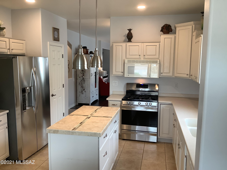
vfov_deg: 45.4
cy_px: 85
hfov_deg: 58.4
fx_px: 203
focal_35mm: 31
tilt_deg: -7.1
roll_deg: -0.7
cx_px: 114
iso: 80
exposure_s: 1/60
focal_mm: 3.3
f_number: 2.4
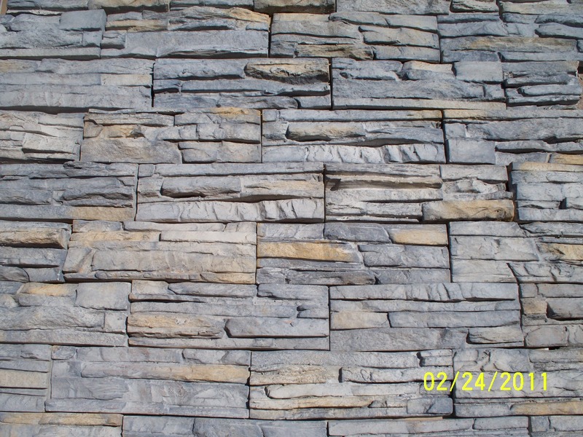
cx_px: 292
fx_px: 606
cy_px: 218
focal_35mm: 36
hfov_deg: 51.4
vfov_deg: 39.7
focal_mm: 7.54
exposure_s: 1/800
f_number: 5
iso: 64
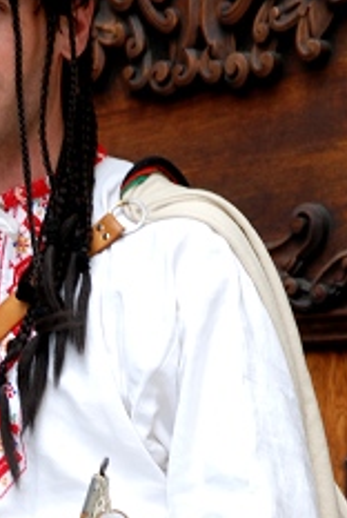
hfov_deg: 2.9
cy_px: 505
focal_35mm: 472
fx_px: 6811
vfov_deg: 4.4
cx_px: -39
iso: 100
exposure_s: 1/100
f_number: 8
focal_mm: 105
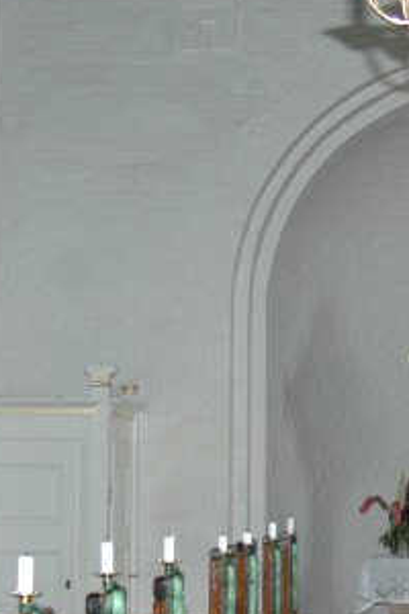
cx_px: 481
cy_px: 354
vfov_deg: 16.3
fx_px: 2147
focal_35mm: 126
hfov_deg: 10.7
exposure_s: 1/60
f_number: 4
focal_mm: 28
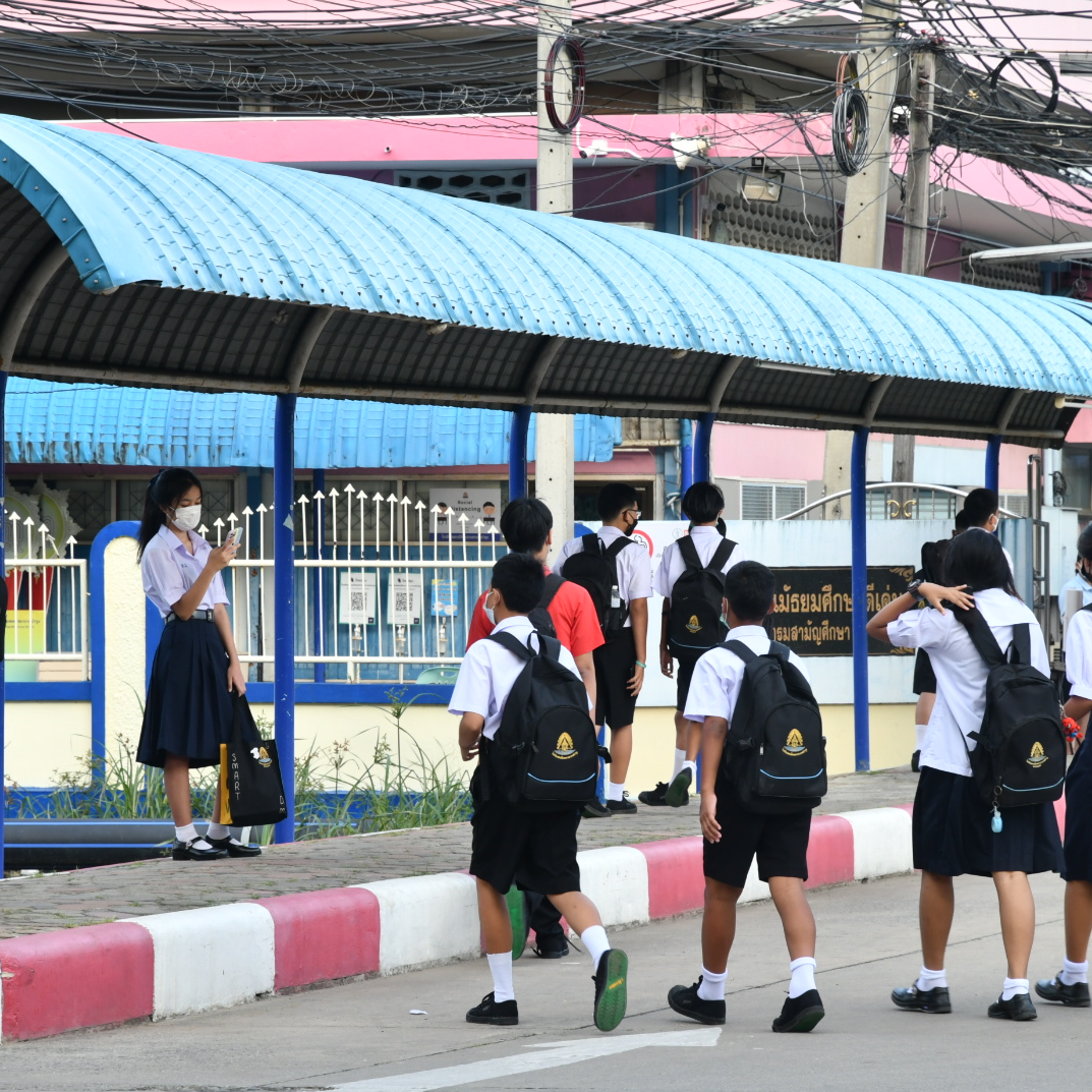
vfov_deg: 11.3
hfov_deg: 11.3
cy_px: 549
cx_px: 623
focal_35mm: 154
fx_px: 5496
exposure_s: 1/200
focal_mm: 80
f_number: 7.1
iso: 500
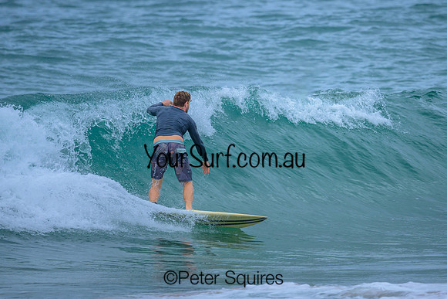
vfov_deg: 1.3
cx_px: 251
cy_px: 105
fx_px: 13652
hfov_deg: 1.9
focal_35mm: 1099
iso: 280
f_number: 6.3
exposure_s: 1/2000
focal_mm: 800
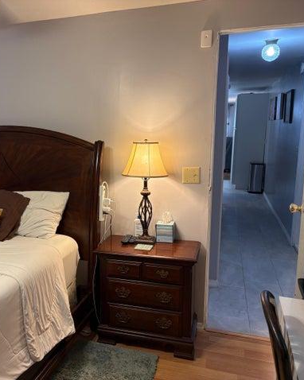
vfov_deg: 52.9
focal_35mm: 34
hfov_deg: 42.1
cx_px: 77
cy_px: 190
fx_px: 383
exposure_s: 1/60
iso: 100
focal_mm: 5.96
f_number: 1.6
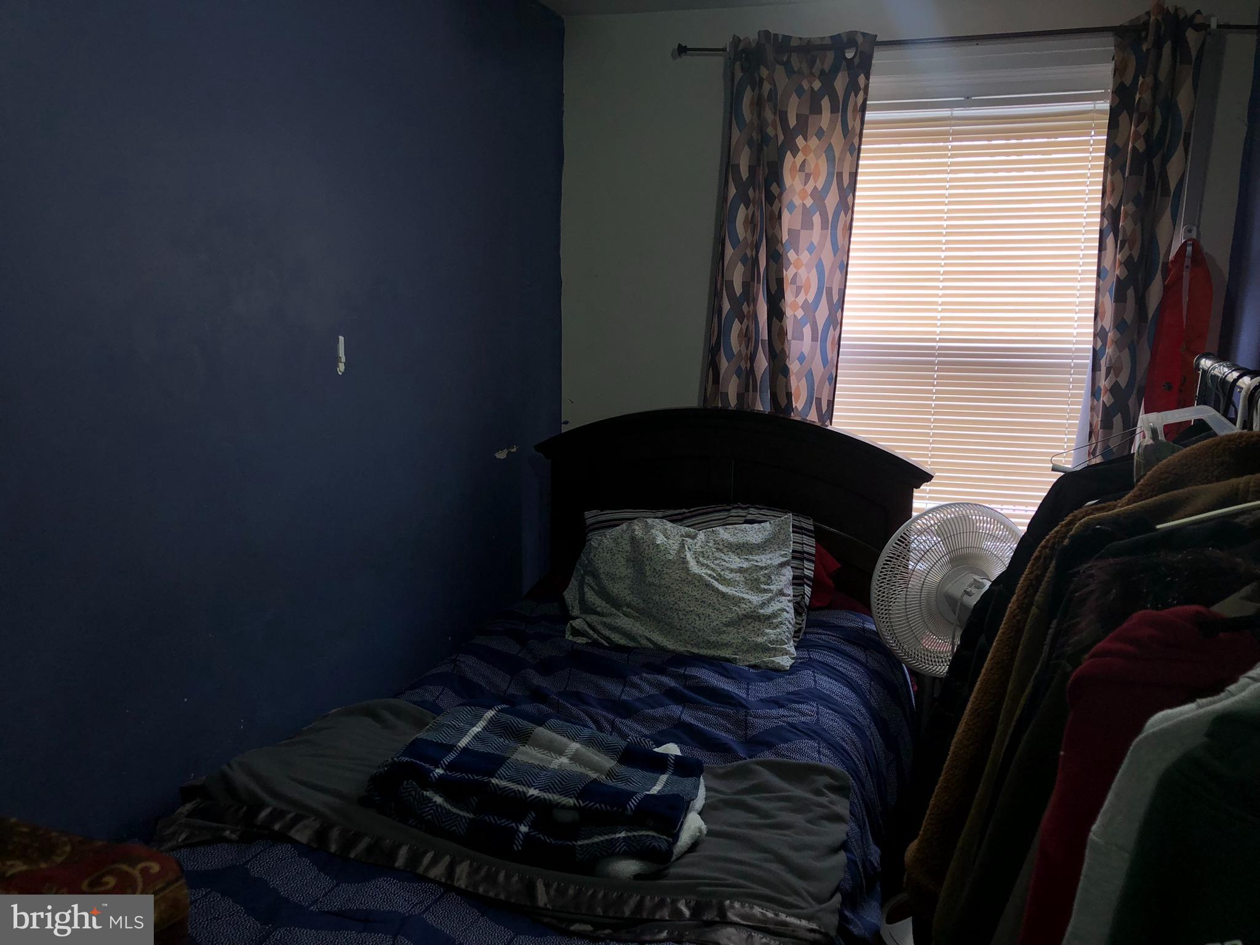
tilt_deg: -9.7
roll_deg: -1.1
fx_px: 1019
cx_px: 630
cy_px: 472
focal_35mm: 28
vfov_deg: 49.7
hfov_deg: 63.4
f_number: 1.8
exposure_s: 1/42
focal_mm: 4
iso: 20
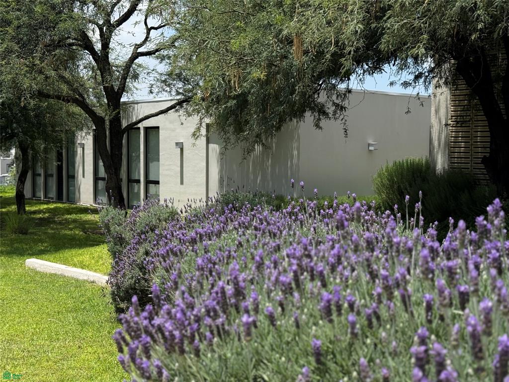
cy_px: 191
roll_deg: -0.5
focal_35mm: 48
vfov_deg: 30.3
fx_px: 706
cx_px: 254
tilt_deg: -2.9
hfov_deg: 39.7
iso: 80
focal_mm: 6.76
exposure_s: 1/5208
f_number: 1.78
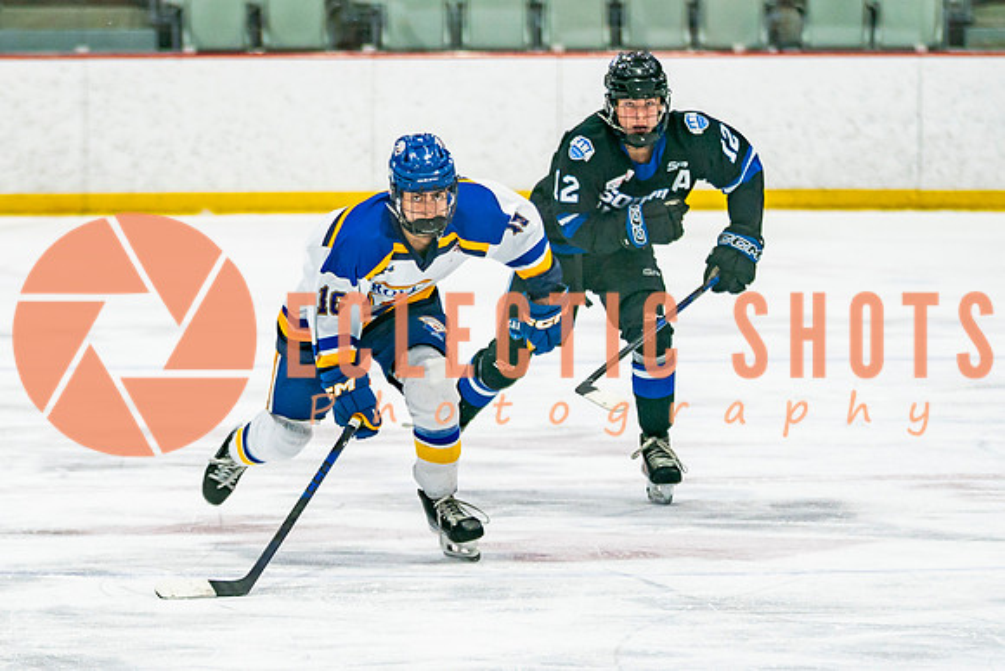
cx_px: 353
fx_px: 8975
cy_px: 413
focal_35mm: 321
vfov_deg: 4.3
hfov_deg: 6.4
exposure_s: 1/640
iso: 400
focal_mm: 135
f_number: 2.8
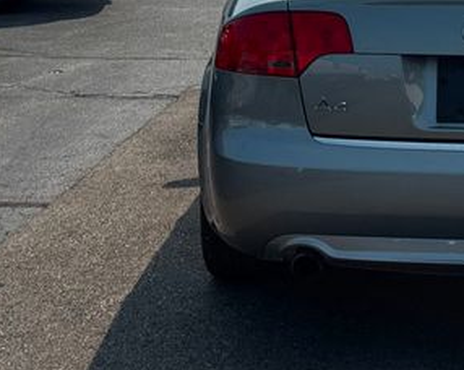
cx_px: 449
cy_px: -2
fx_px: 1440
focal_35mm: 105
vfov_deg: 14.4
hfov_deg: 17.9
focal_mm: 6.76
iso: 64
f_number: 1.78
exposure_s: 1/6410
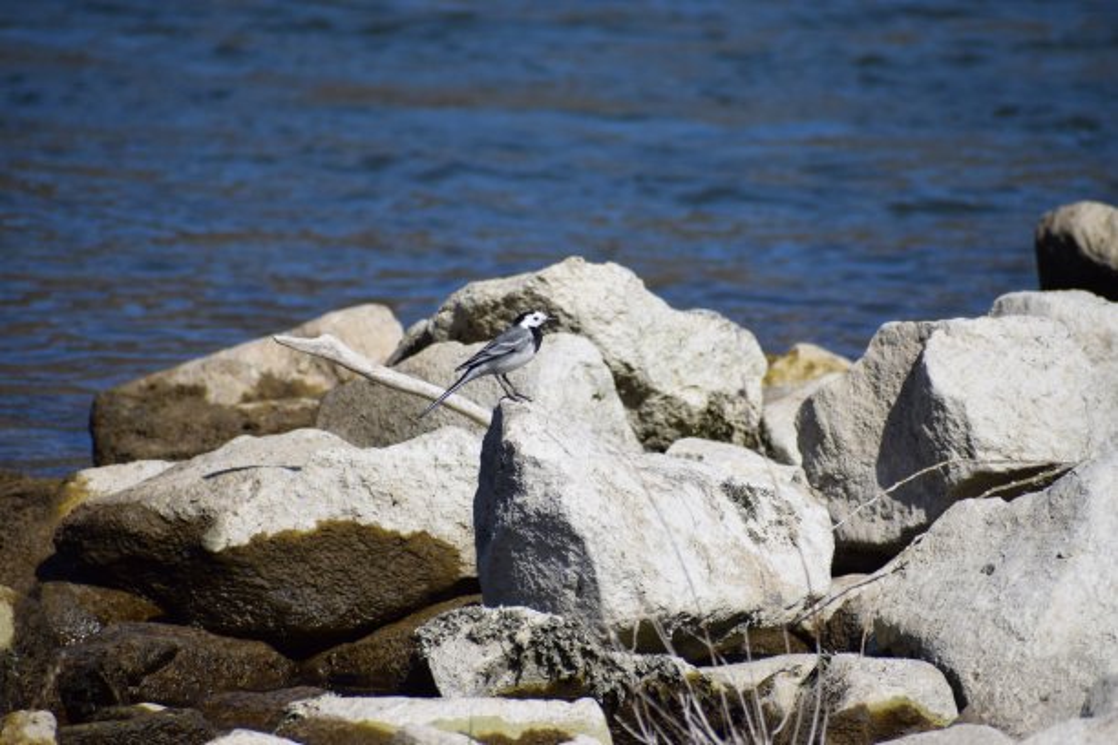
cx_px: 559
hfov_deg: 4.6
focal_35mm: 450
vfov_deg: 3.1
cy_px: 372
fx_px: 13974
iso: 400
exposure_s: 1/2000
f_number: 7.1
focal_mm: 300
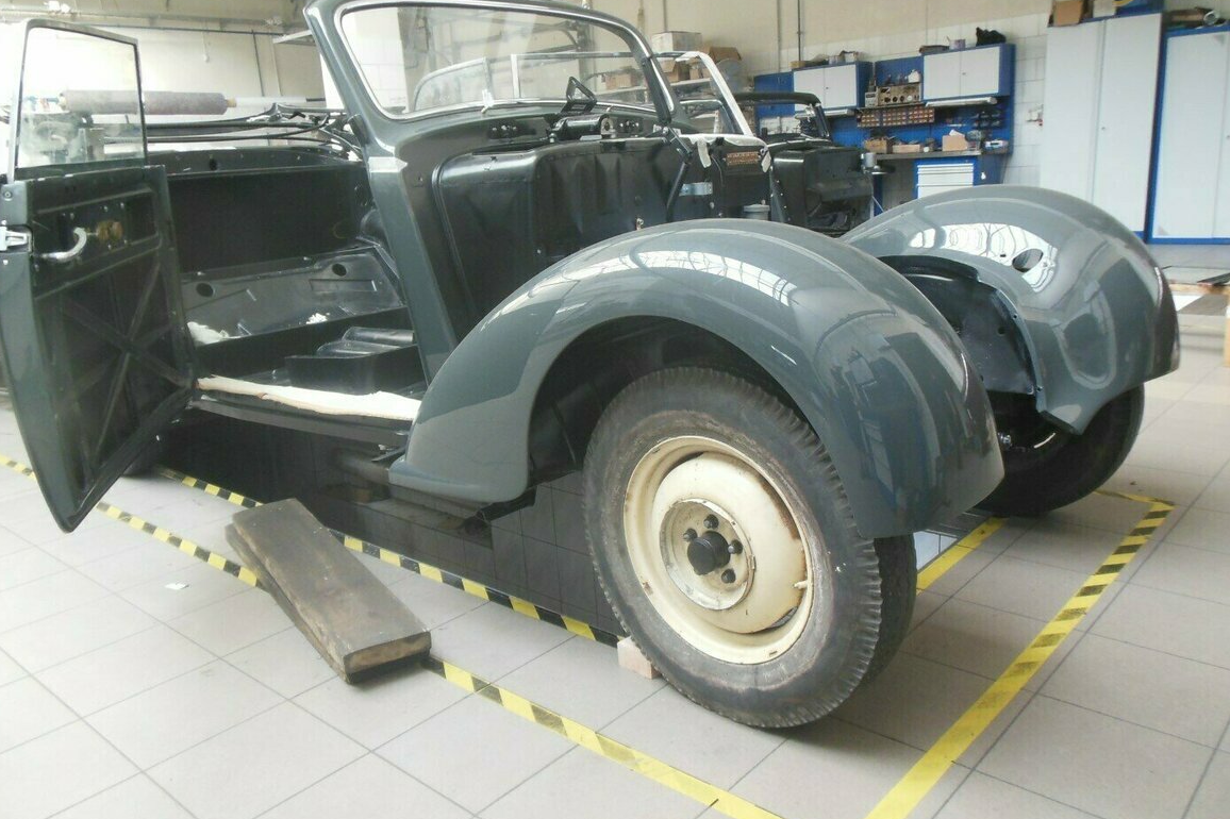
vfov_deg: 47.9
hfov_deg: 67.4
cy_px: 412
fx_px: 922
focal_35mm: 27
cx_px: 610
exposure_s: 1/30
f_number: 3.2
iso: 320
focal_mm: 4.5
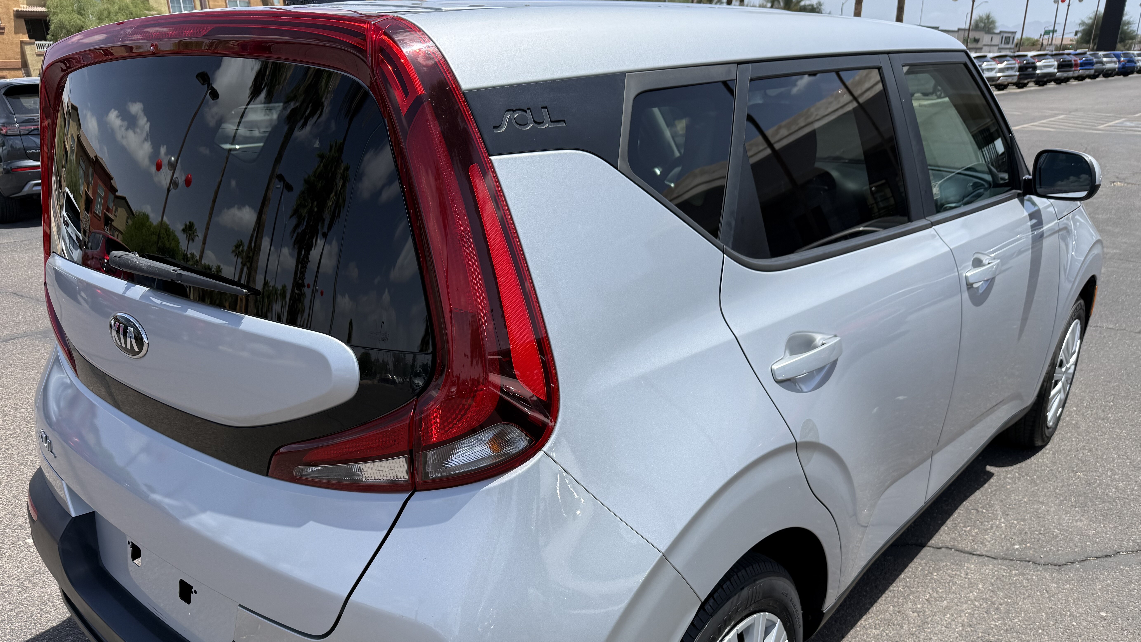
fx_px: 817
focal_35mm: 27
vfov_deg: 42.3
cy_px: 430
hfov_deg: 69.9
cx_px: 563
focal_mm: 6.76
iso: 80
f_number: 1.78
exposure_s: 1/3953
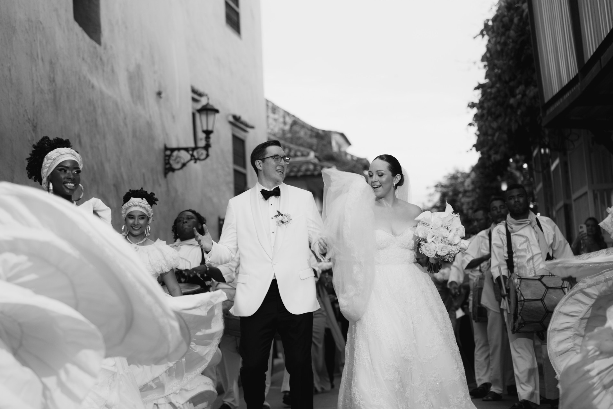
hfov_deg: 30.0
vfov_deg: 20.3
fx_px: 1141
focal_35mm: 67
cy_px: 182
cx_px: 245
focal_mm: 50
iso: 400
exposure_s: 1/160
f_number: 2.2
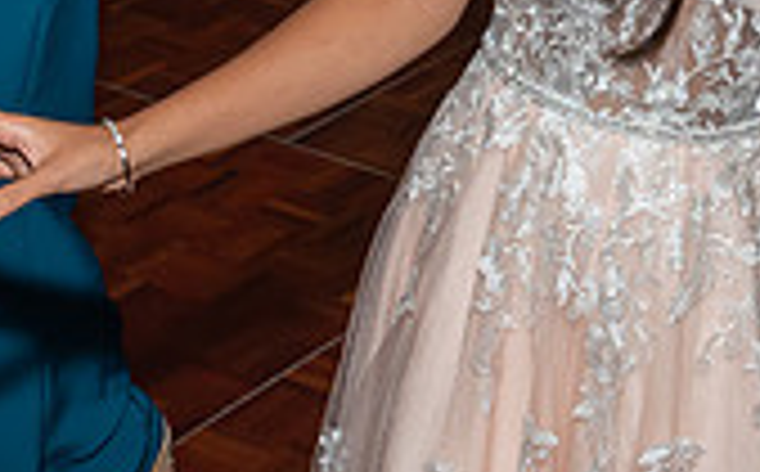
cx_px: 708
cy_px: -366
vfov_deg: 9.0
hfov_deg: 14.9
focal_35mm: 139
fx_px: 2874
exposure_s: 1/250
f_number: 6.3
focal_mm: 17
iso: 400
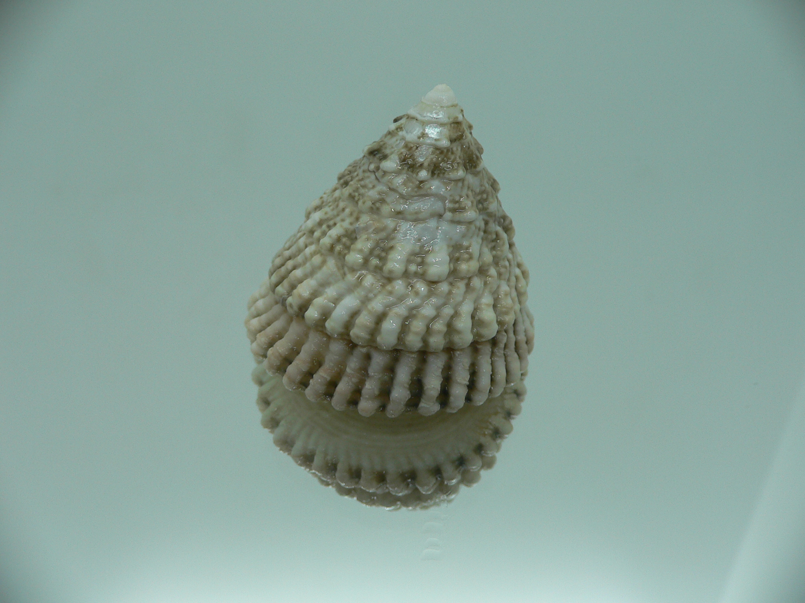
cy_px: 302
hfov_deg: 52.6
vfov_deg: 40.7
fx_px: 814
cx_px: 402
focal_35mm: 35
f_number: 2.8
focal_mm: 4.6
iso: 80
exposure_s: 1/60
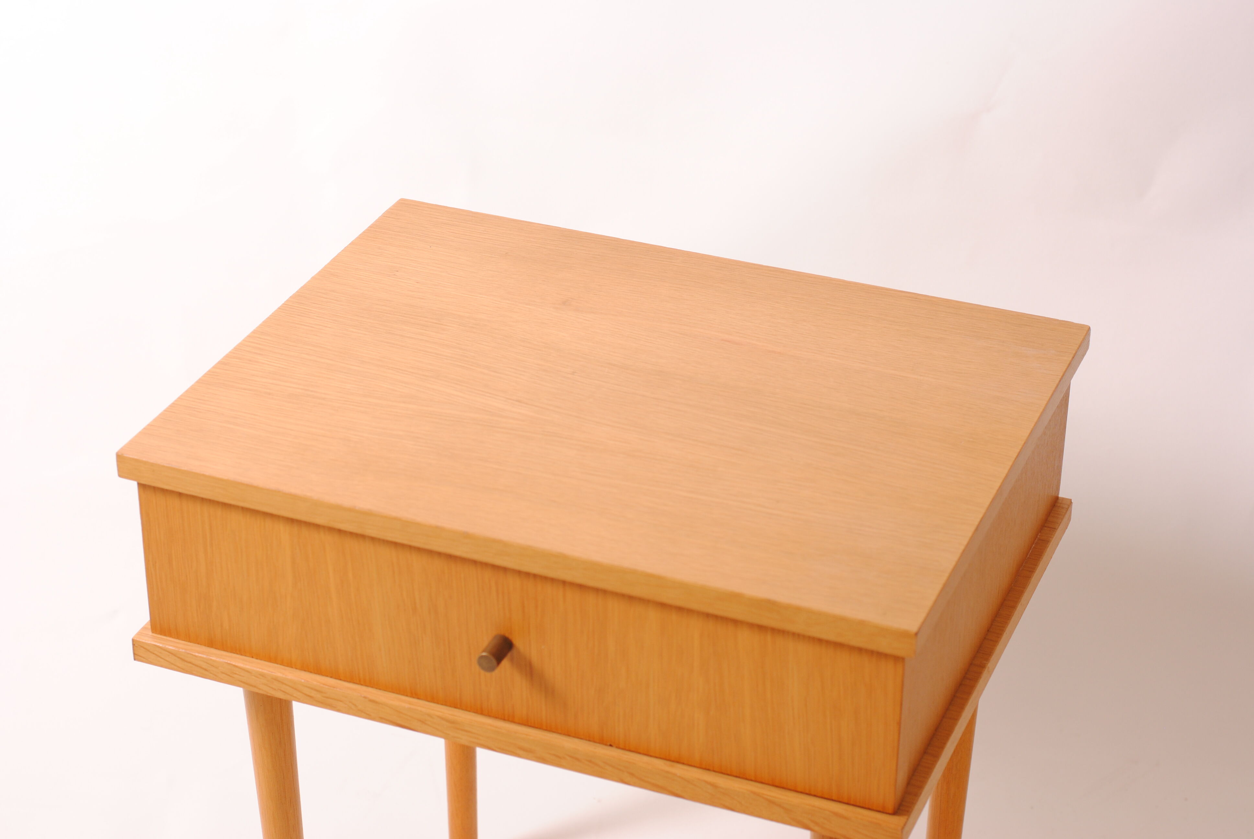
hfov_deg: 27.0
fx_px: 2616
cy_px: 420
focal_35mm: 75
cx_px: 627
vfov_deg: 18.2
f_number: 5.6
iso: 200
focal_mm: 50
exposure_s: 1/50
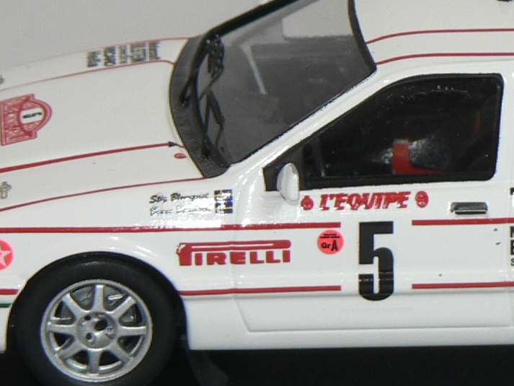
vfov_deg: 3.5
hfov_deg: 4.7
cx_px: 433
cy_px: 224
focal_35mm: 420
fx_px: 6237
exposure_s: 1/60
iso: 80
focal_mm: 19.5
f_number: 3.2
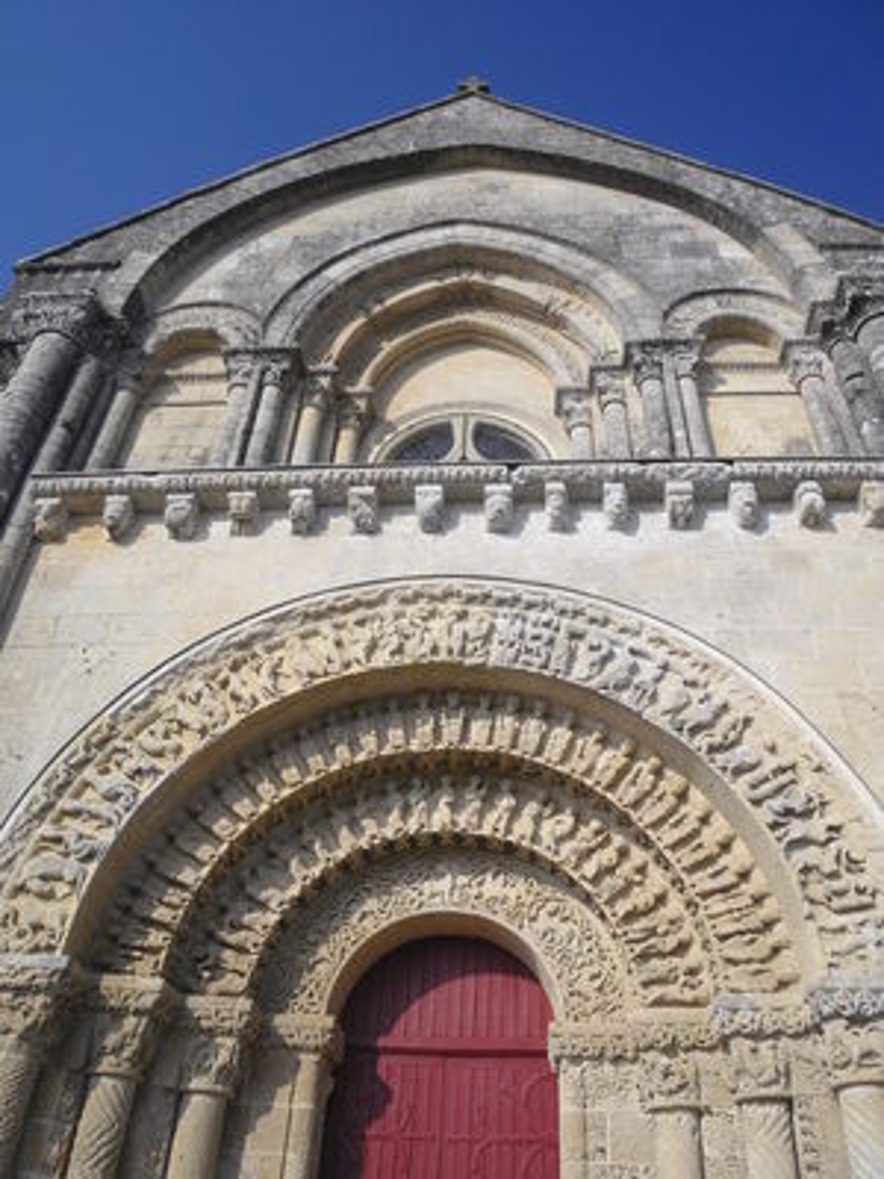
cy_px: 590
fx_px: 953
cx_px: 442
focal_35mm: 28
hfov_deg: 49.7
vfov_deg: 63.4
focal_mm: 4.65
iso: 64
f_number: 7.8
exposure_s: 1/250
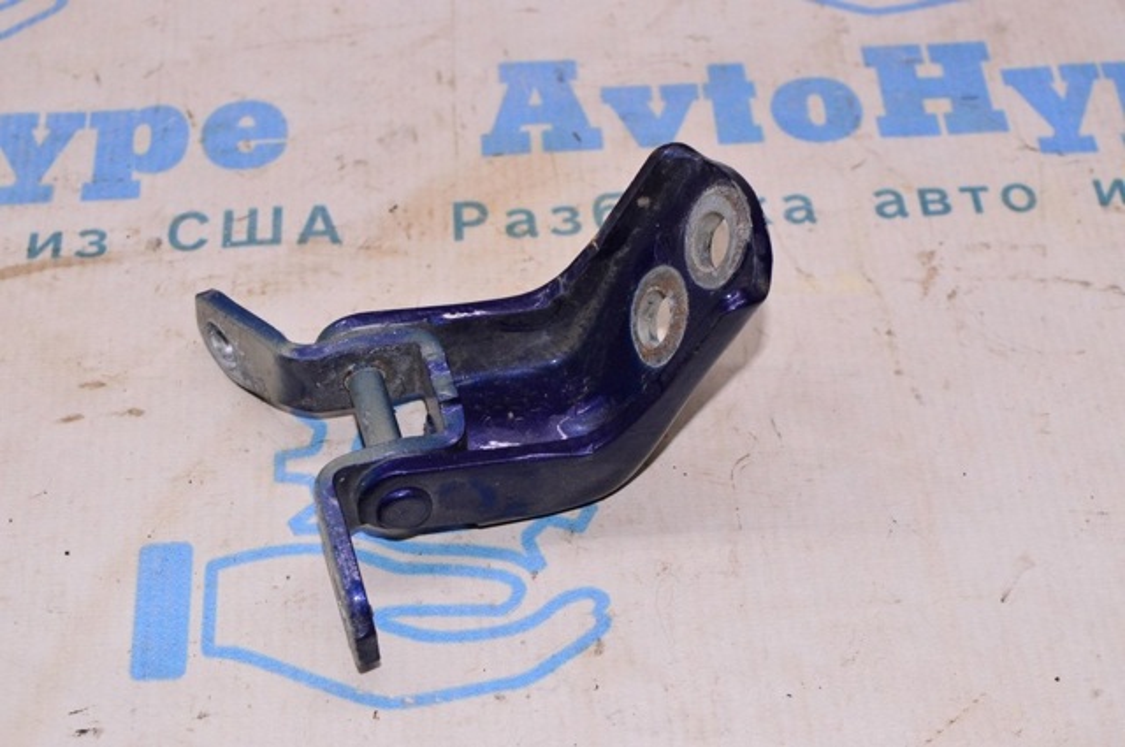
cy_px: 374
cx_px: 562
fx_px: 2107
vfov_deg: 20.1
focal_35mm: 68
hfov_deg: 29.9
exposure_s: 1/160
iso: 1600
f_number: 8
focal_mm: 45
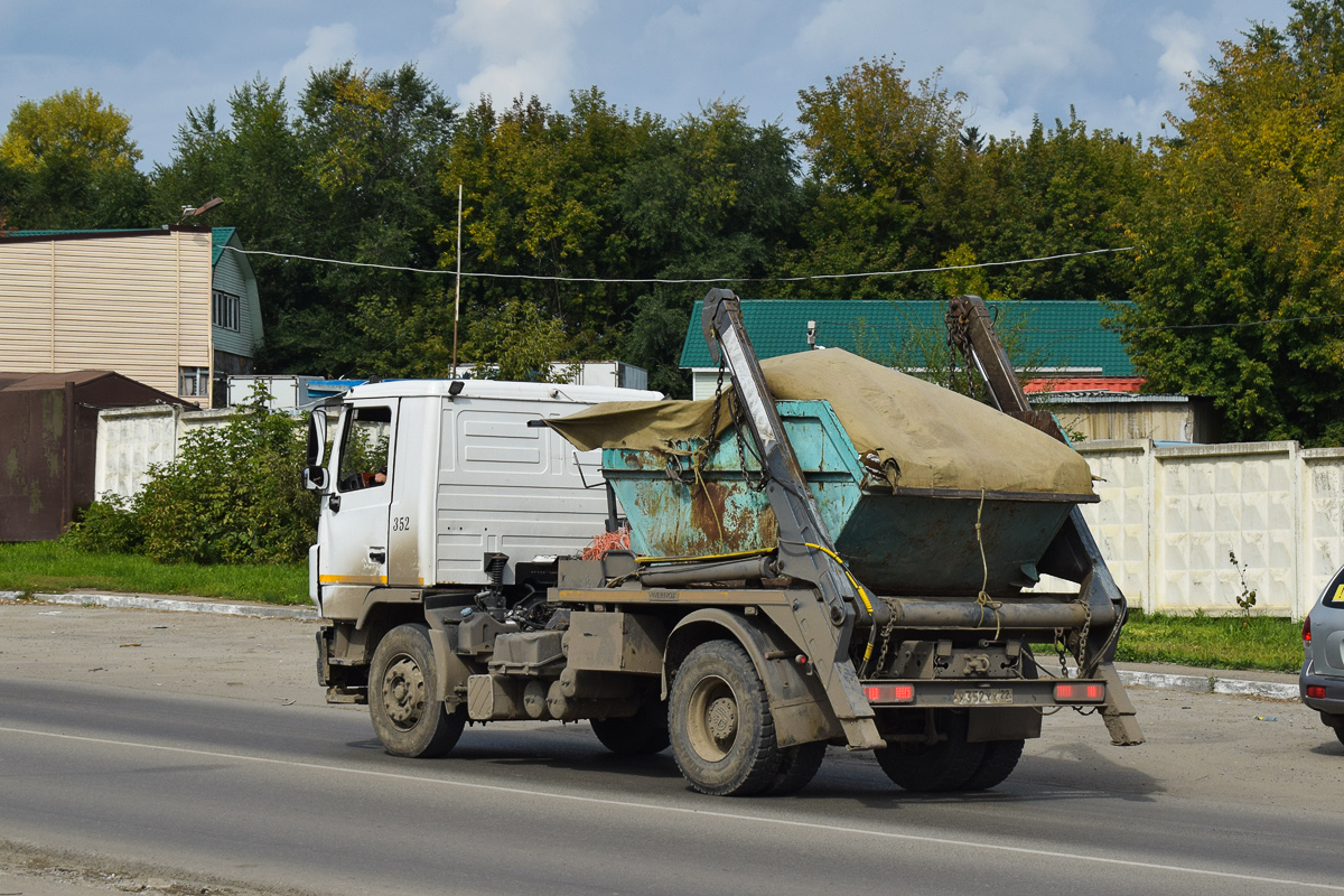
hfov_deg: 24.6
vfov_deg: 16.6
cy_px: 448
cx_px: 672
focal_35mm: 82
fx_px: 3080
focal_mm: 55
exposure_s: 1/1250
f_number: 7.1
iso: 200
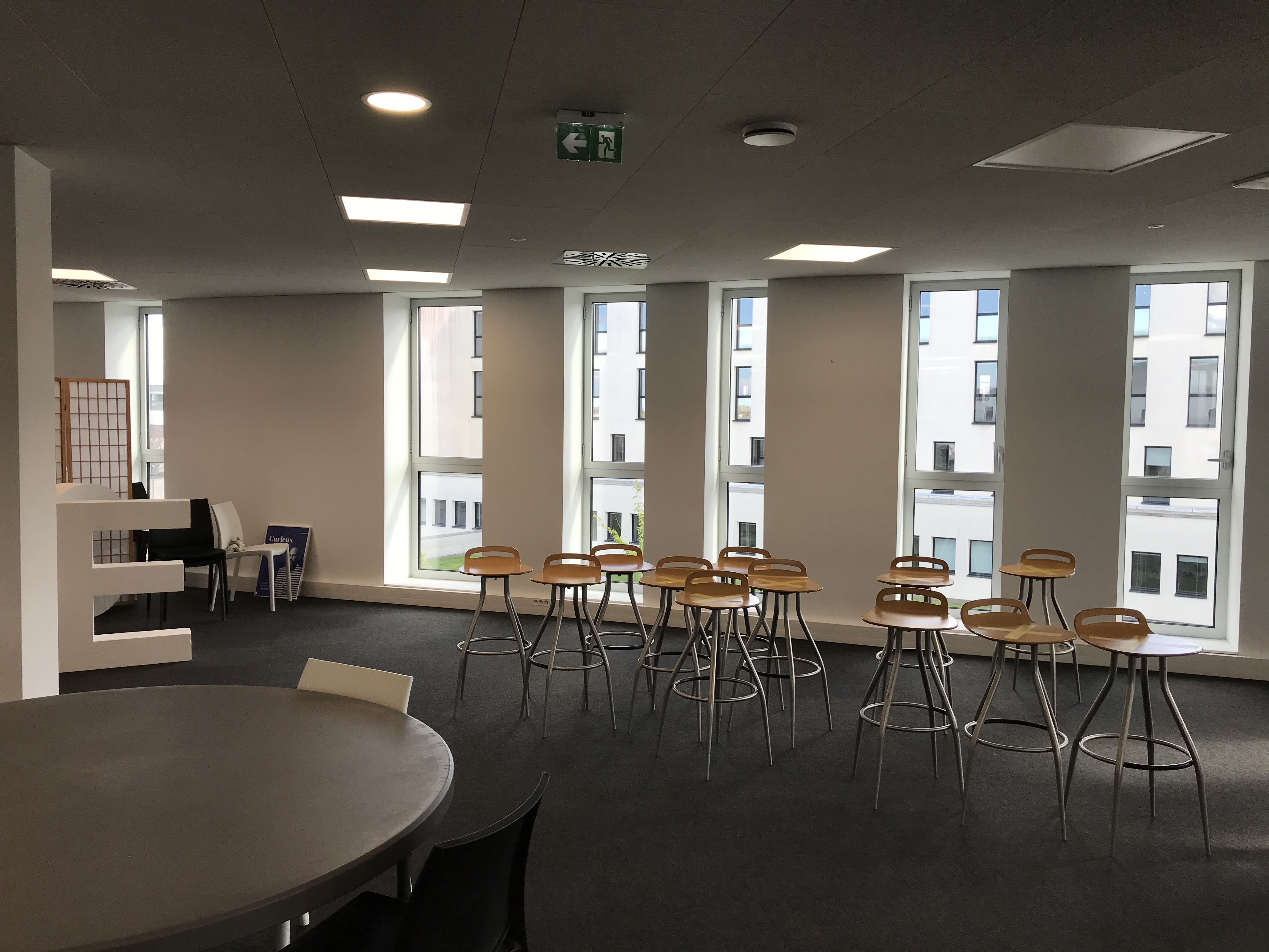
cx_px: 634
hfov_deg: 63.4
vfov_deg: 49.7
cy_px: 476
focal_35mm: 28
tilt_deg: -1.5
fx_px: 1026
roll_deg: -0.6
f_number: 1.8
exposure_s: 1/236
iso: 20
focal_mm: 3.99
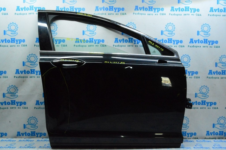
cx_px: 113
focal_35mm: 27
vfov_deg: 47.9
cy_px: 75
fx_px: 169
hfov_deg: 67.4
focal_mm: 18
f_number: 22
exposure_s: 1/40
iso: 6400
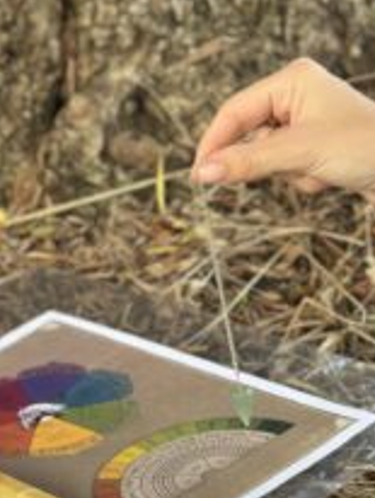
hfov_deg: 15.8
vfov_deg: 20.7
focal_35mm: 93
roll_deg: +5.2
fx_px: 1341
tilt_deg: -11.7
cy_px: 421
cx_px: 90
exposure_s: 1/121
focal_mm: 6.86
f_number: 1.78
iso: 100
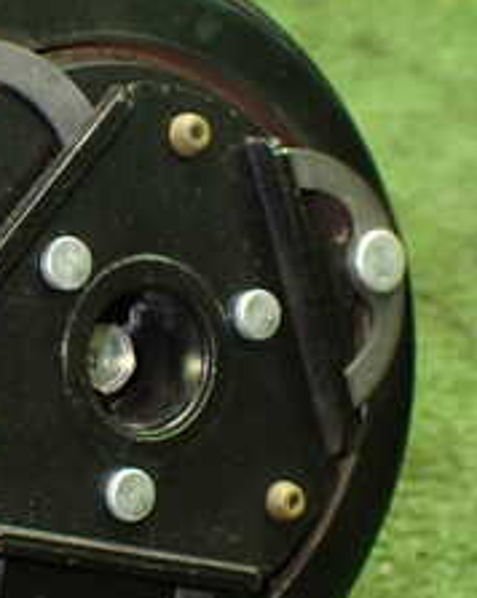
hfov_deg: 17.6
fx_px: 1484
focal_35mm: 84
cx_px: -46
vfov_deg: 22.7
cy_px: 341
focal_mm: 5.79
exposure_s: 1/80
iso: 800
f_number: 2.4
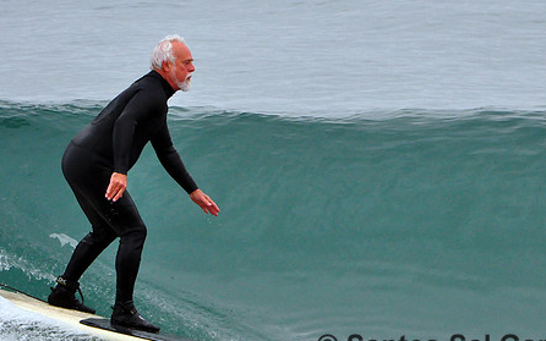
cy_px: 177
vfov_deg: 1.3
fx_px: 14780
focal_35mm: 993
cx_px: 299
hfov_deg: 2.1
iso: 1250
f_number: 6.3
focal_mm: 500
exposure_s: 1/1600
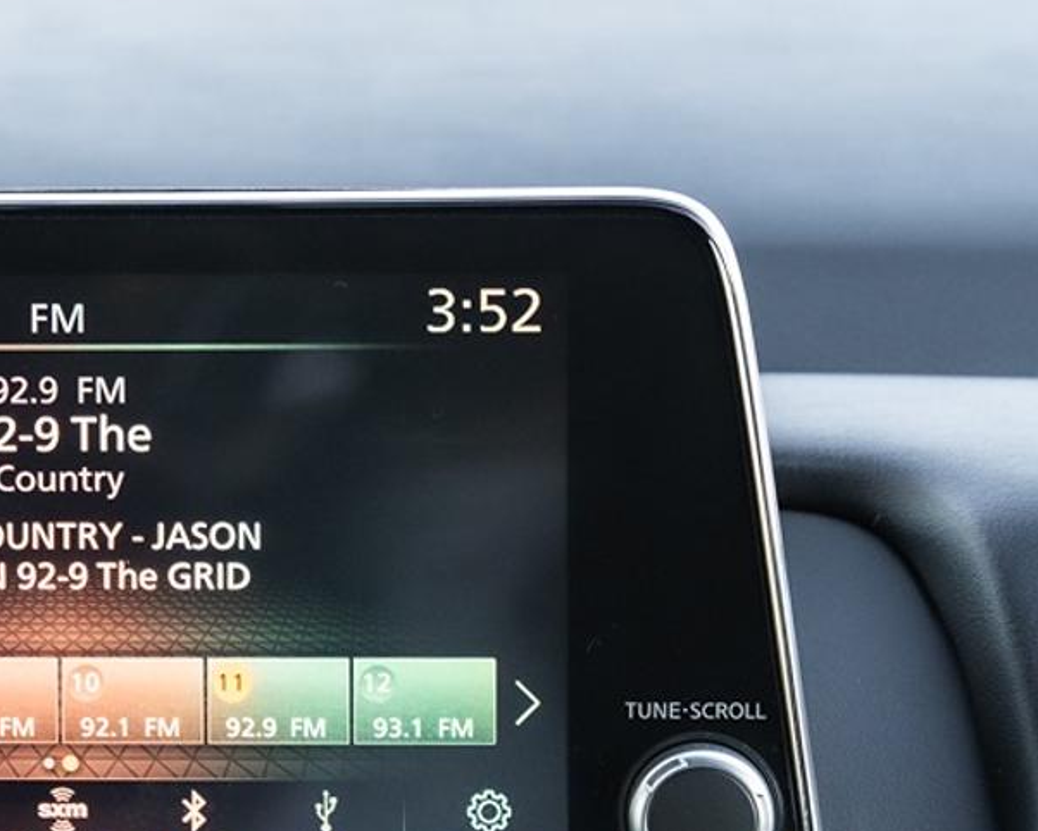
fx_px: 6238
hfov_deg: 9.5
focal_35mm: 203
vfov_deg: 7.6
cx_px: 81
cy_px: 498
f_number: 4
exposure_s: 1/60
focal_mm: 66
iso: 800
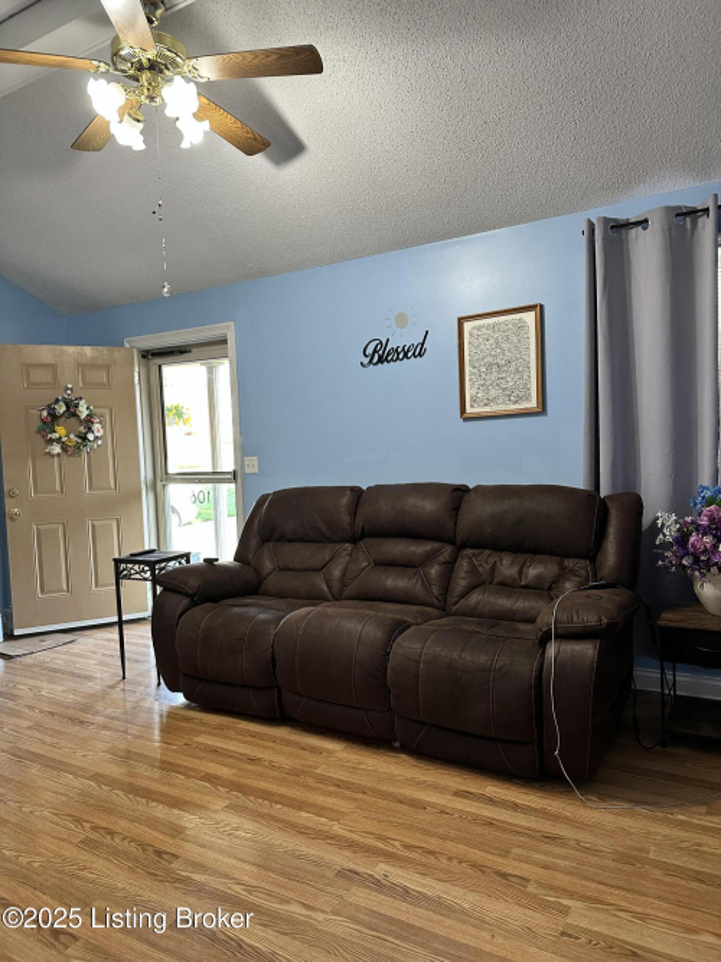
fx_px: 667
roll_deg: +1.4
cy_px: 481
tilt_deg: -2.7
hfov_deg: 56.8
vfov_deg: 71.6
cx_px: 360
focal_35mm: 24
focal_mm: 6.86
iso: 250
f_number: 1.78
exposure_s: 1/60
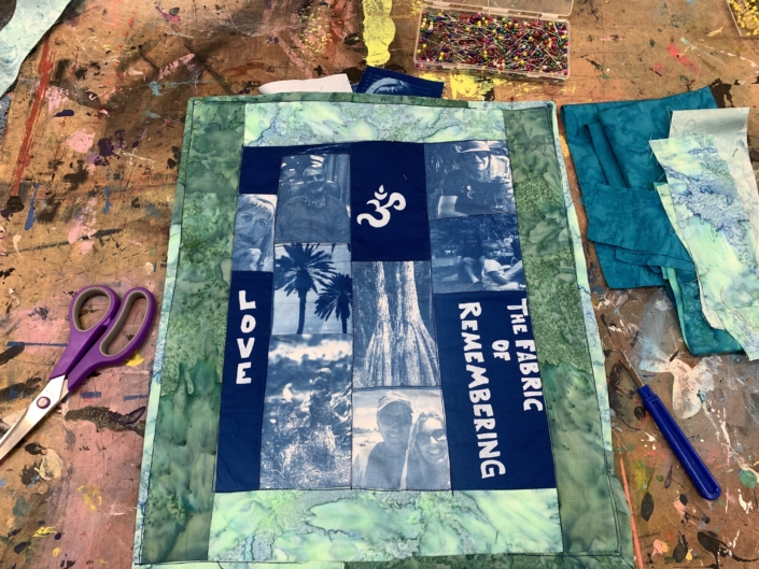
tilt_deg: -67.1
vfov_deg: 53.1
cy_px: 284
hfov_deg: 67.3
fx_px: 570
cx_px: 380
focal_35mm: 26
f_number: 1.8
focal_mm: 4.25
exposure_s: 1/60
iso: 64
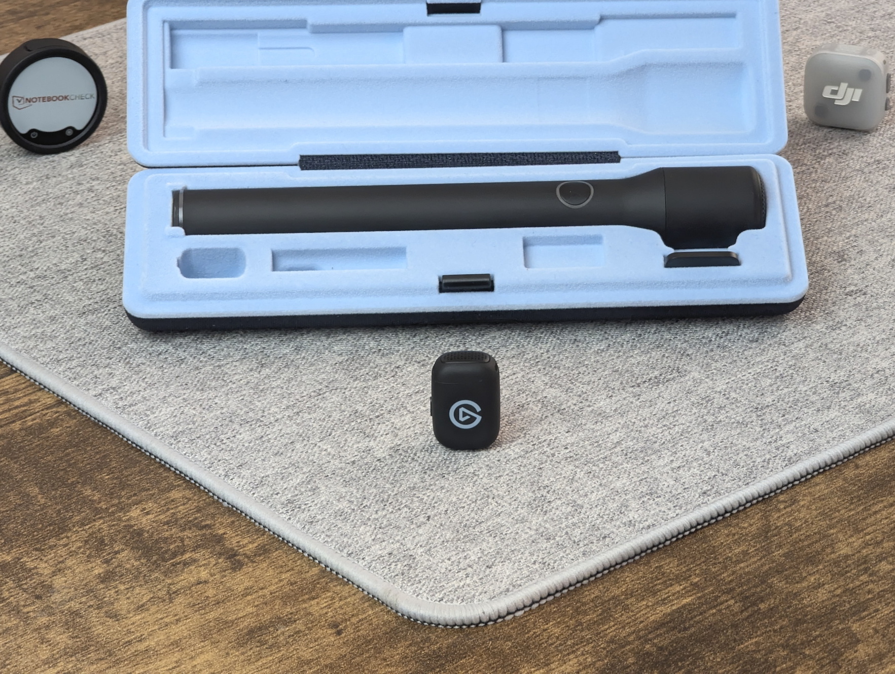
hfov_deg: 16.8
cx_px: 448
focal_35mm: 117
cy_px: 337
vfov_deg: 12.7
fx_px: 3029
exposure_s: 1/90
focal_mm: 19
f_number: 3.5
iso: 615
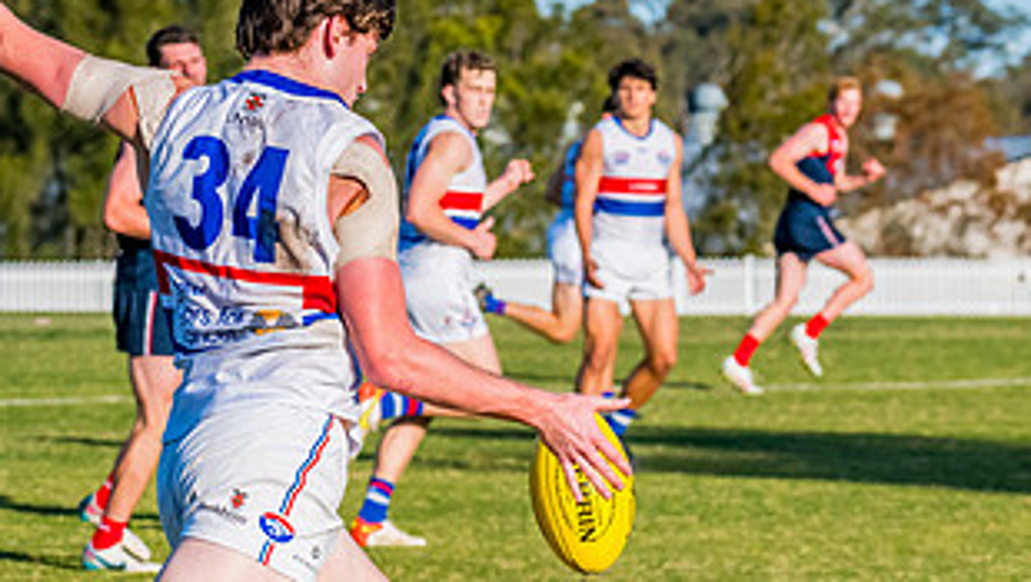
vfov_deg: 3.7
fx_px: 9111
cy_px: 461
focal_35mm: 333
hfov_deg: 6.5
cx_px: 429
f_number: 11
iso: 800
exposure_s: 1/1600
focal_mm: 170
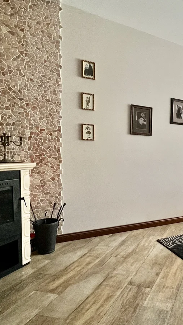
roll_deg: -2.4
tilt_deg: -5.7
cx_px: 187
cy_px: 171
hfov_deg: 39.8
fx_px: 216
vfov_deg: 74.0
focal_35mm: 25
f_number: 1.8
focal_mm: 1.57
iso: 200
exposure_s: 1/50
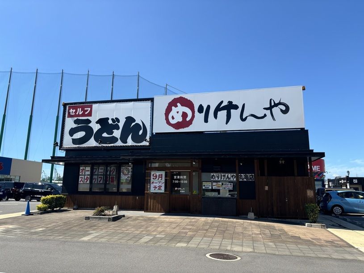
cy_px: 136
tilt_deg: +11.4
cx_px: 182
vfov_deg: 53.1
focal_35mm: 26
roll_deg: -1.3
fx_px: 273
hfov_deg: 67.3
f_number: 1.6
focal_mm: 5.96
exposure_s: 1/2451
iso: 50
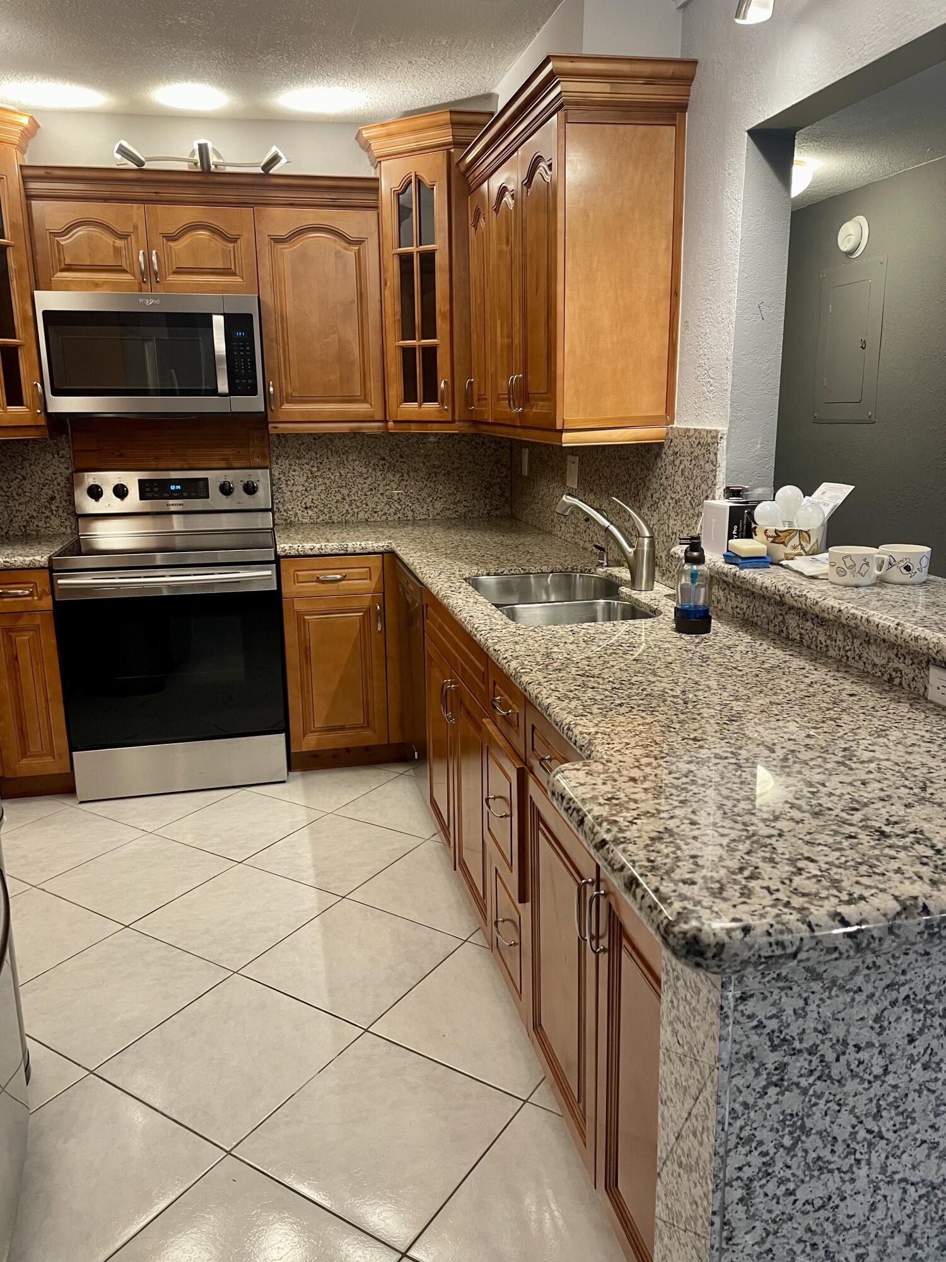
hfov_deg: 53.1
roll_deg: +1.1
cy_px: 631
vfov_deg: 67.3
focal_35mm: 26
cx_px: 473
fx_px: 947
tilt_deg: -12.1
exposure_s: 1/60
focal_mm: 4.2
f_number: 1.6
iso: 125
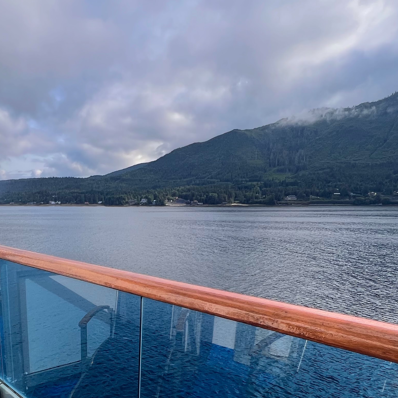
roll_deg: +0.5
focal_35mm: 30
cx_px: 105
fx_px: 390
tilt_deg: -18.8
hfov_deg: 52.0
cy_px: 343
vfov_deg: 49.4
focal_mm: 1.57
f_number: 1.8
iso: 32
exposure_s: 1/896
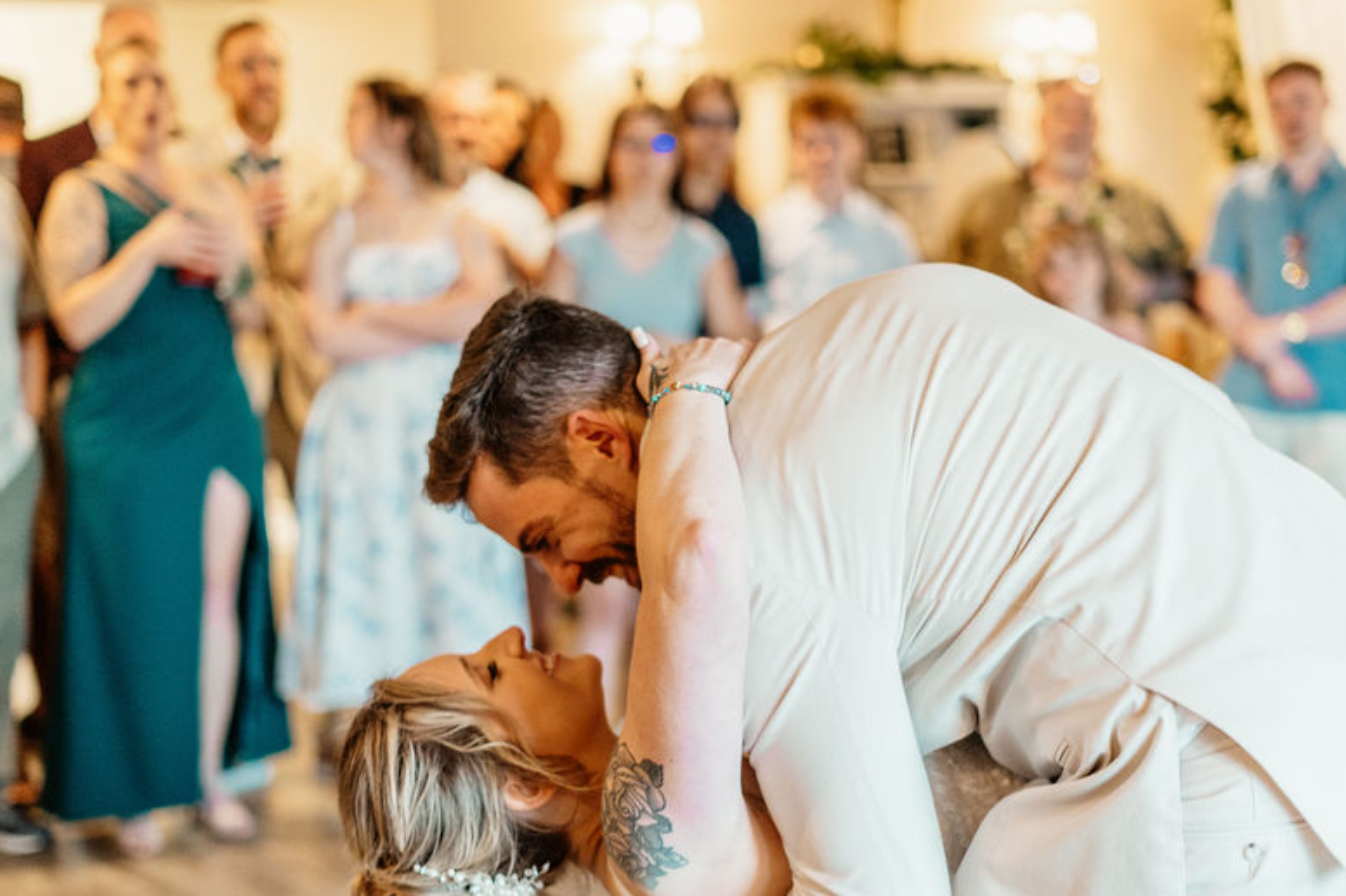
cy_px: 526
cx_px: 692
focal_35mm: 66
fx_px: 2467
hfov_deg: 30.5
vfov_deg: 20.6
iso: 800
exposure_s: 1/250
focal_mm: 50
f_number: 1.8
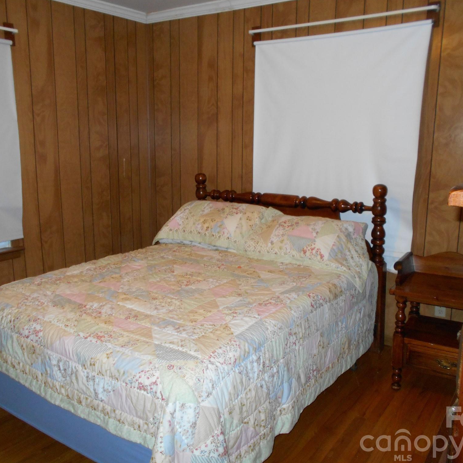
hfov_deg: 52.5
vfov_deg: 52.5
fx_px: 469
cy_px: 232
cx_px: 231
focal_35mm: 31
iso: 320
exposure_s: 1/25
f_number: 3.2
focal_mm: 4.6
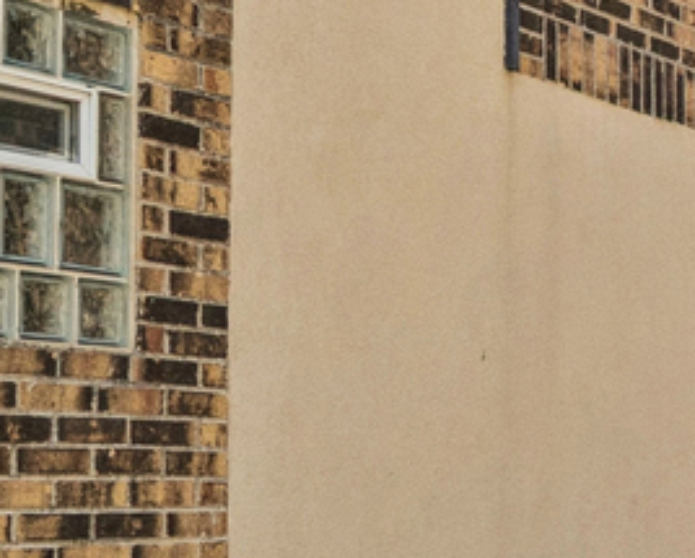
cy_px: 382
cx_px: 778
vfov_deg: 18.0
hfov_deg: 21.3
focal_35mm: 85
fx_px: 1750
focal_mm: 10
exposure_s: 1/320
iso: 250
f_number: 8
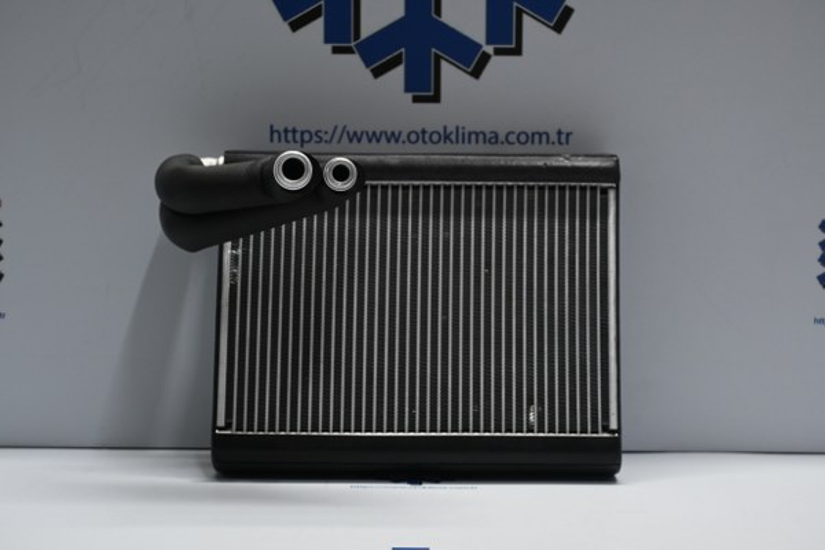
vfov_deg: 23.8
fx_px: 1306
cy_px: 275
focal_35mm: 57
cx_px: 412
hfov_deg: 35.1
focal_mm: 38
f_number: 5.6
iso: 800
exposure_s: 1/60
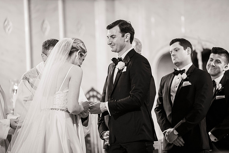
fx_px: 1272
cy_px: 76
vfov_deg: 6.9
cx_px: 114
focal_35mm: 200
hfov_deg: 10.3
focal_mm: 200
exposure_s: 1/125
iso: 3200
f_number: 2.8
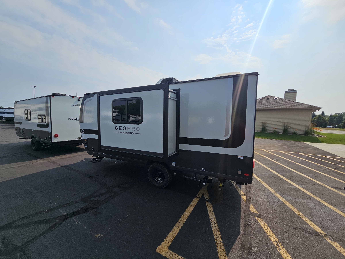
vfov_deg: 89.9
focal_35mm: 13
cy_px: 130
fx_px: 130
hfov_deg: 106.2
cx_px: 172
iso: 50
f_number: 2.2
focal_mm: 2.2
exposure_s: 1/5000
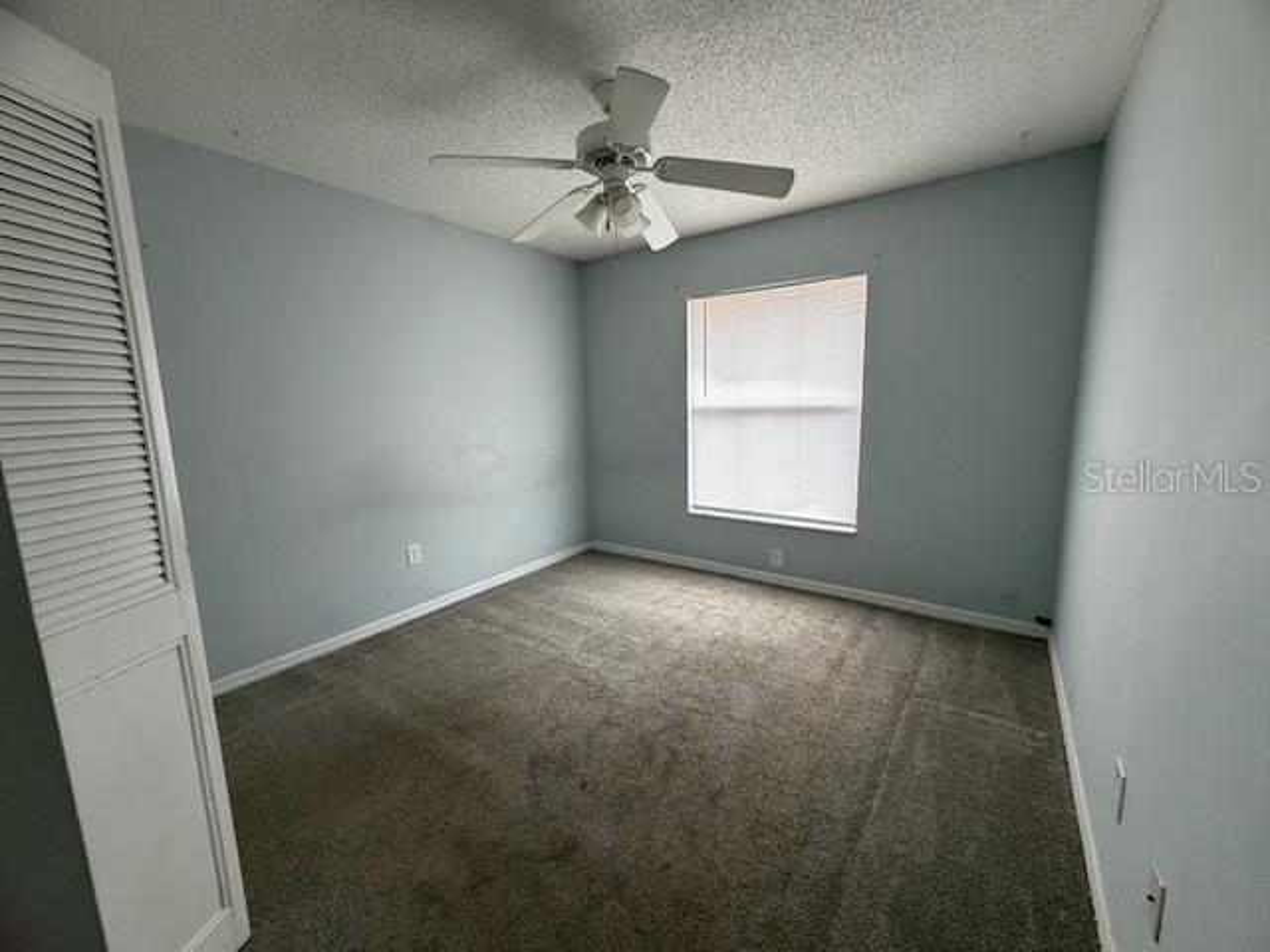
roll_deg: +1.9
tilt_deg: -8.7
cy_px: 476
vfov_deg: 85.7
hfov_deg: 102.1
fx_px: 514
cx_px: 635
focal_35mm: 14
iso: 320
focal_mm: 2.22
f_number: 2.2
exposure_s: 1/92
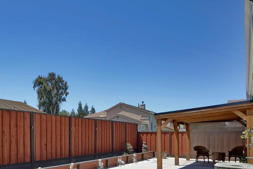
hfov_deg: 56.3
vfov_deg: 41.8
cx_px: 42
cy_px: 134
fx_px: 211
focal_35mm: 30
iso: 100
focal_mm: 14
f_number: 7.1
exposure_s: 1/400
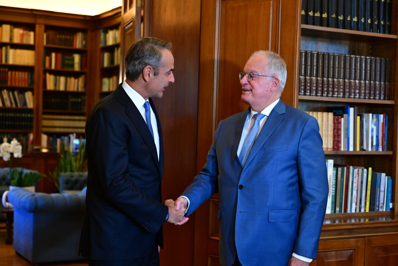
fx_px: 674
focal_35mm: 61
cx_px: 199
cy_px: 133
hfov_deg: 32.9
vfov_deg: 22.3
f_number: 4
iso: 6400
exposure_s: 1/250
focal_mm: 61
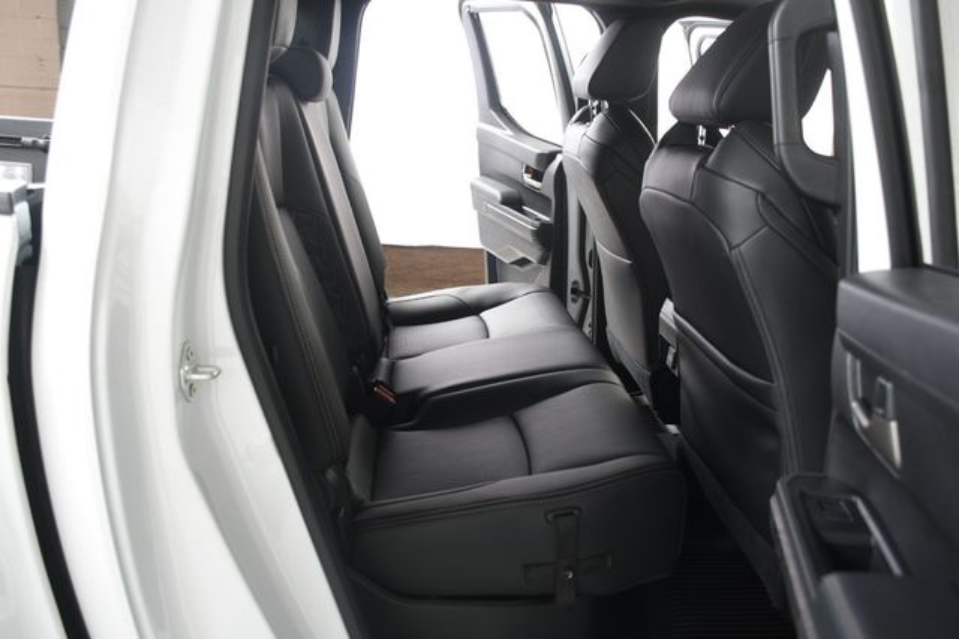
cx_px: 480
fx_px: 879
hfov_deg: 57.2
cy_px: 320
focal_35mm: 33
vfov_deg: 39.9
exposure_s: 1/160
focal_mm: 22
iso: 100
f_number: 3.5
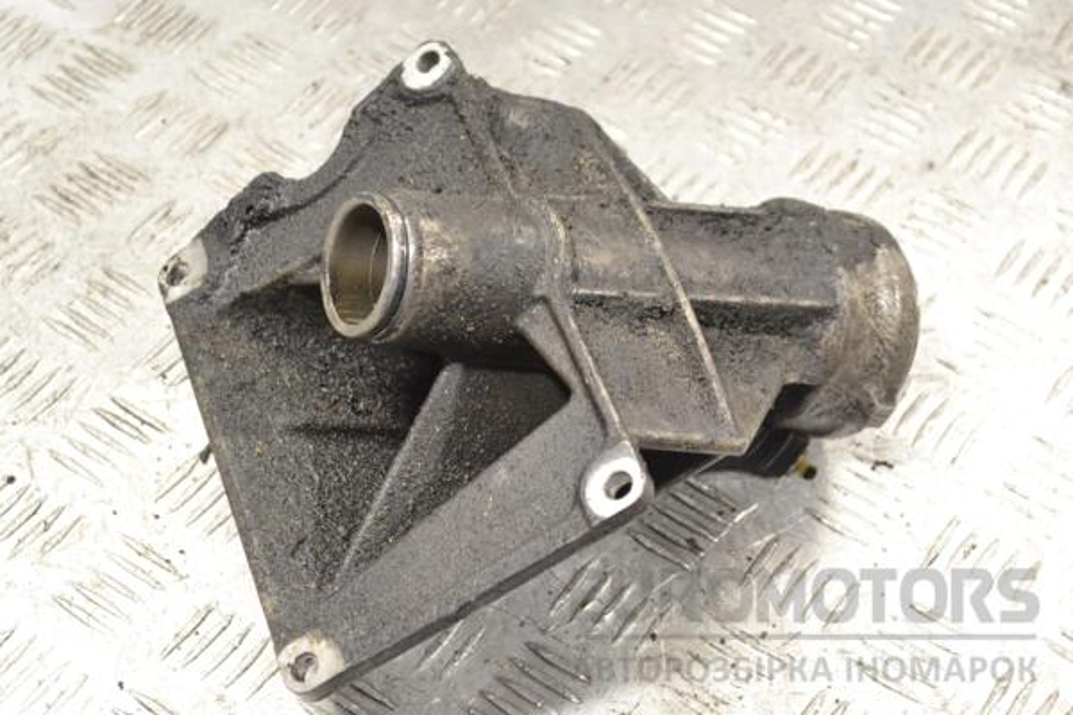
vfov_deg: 18.2
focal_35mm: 75
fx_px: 2235
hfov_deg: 27.0
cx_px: 536
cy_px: 358
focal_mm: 50
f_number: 7.1
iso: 3200
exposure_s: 1/200
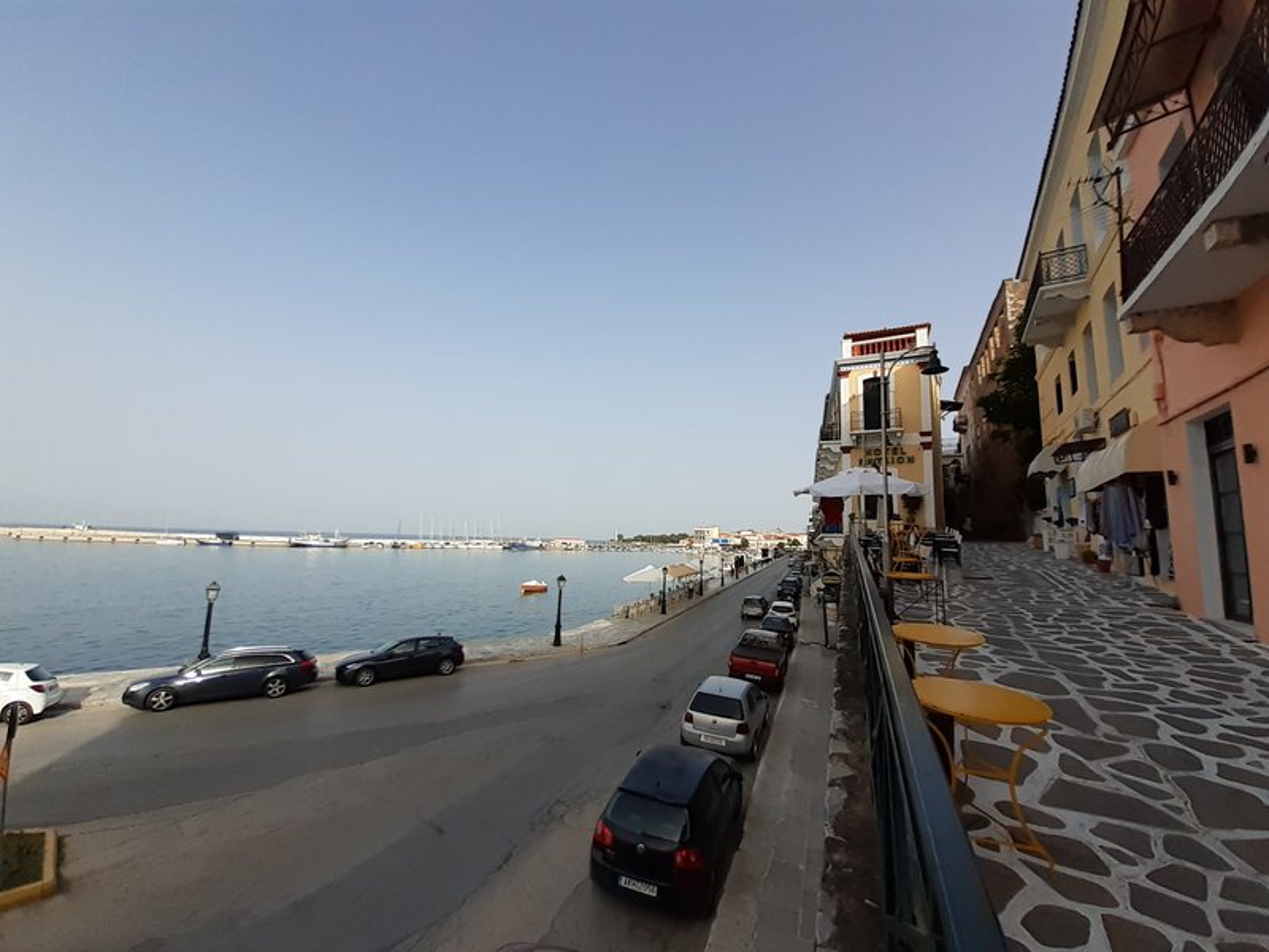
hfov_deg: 106.2
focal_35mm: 13
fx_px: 477
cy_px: 476
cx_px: 634
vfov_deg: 89.9
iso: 40
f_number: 2.2
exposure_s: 1/1364
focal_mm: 1.13
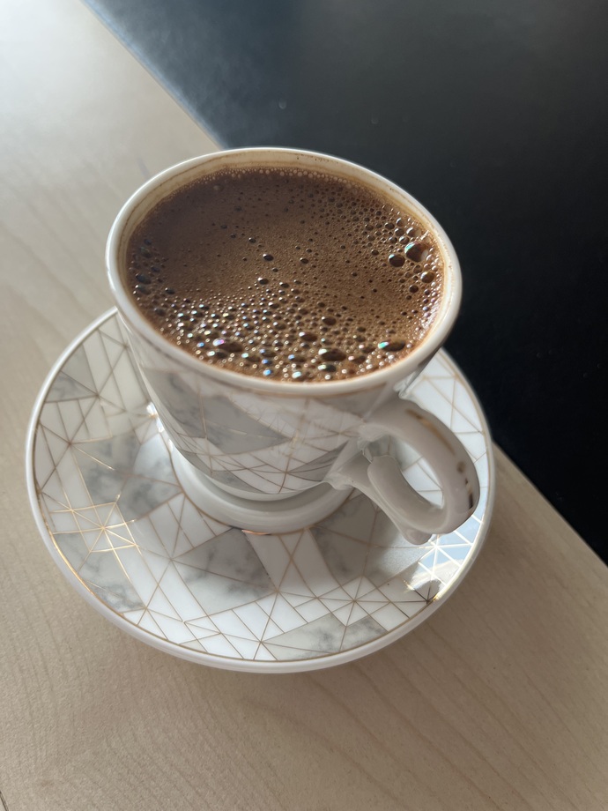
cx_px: 304
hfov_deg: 53.1
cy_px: 406
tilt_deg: -53.7
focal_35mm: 26
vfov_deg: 67.3
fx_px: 609
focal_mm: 5.1
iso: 125
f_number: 1.6
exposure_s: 1/106
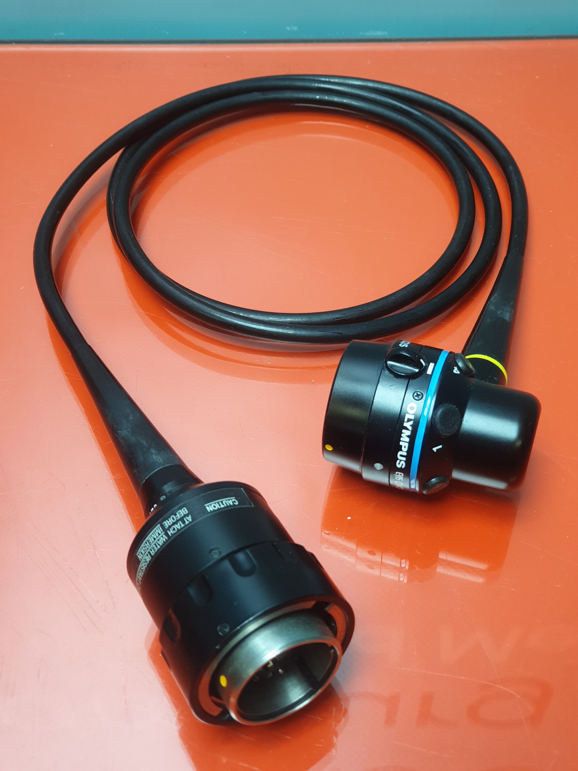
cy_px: 386
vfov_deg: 36.8
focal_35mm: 52
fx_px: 1158
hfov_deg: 28.0
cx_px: 289
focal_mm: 6
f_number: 2.4
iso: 125
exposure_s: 1/33
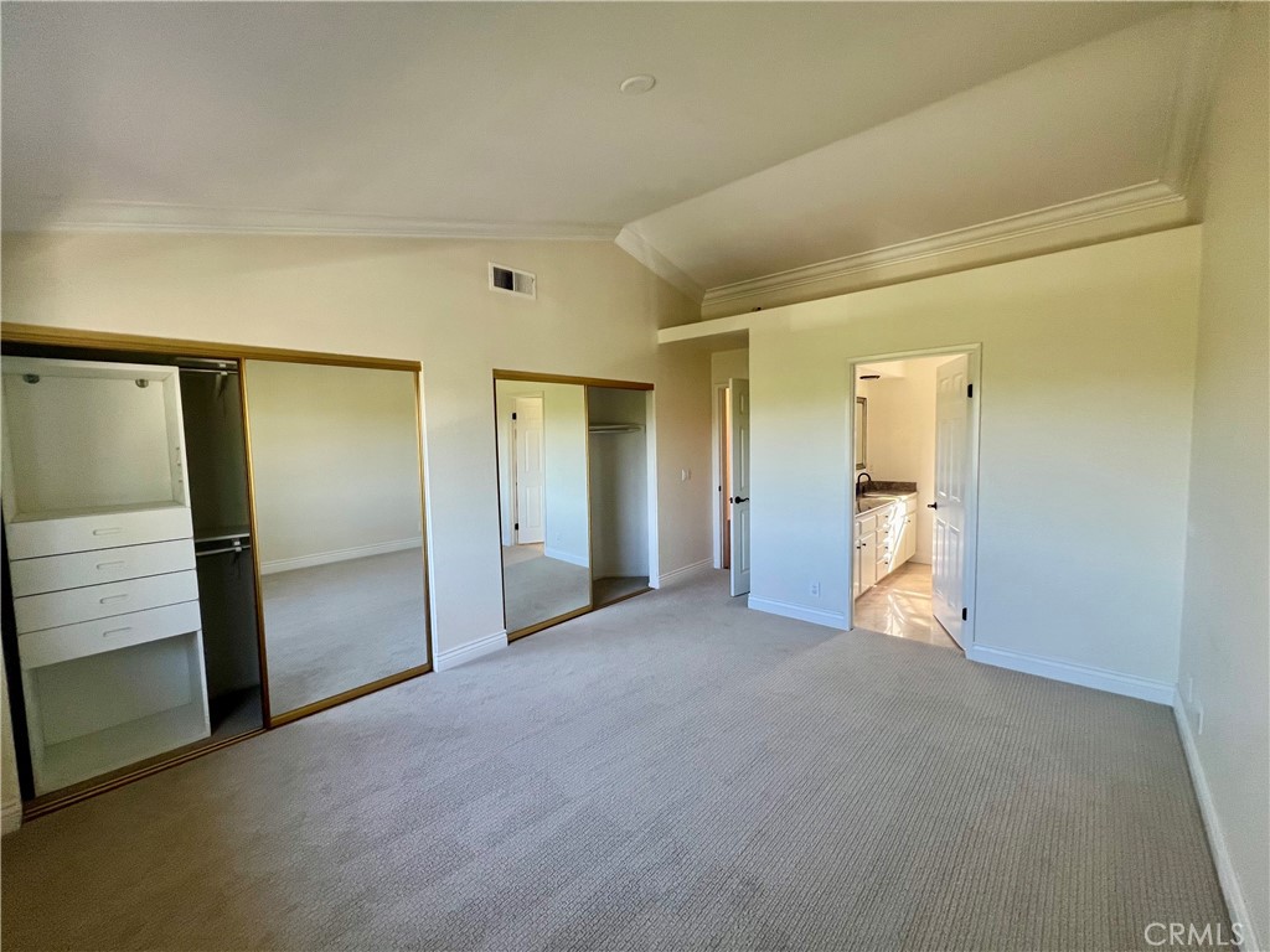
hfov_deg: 106.2
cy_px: 476
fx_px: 477
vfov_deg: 89.9
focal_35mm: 13
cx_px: 635
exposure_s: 1/120
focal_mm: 1.57
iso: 200
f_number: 1.8
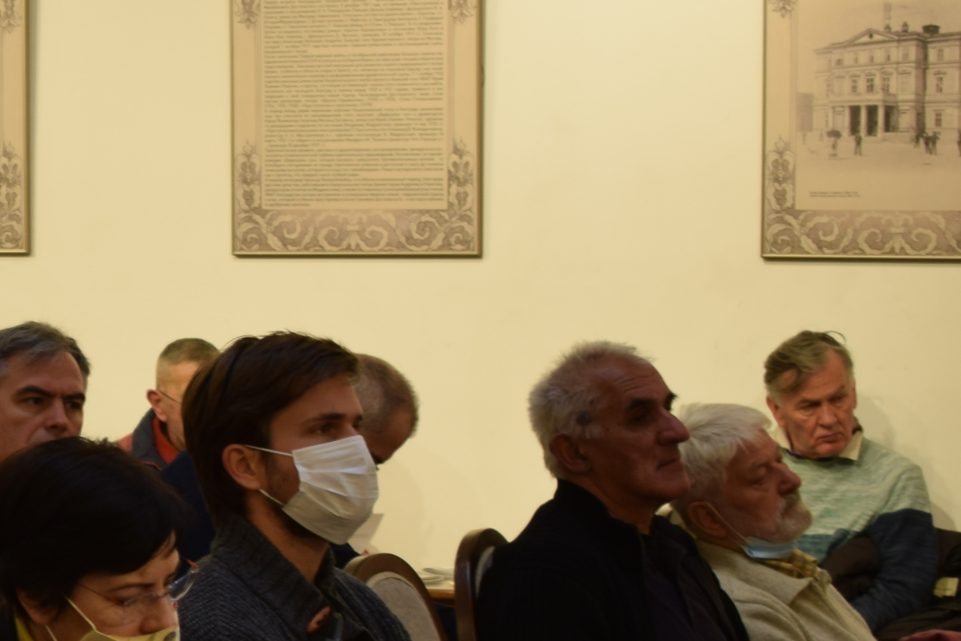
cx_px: -537
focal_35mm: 165
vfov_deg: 8.3
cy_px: 502
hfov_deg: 11.8
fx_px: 4405
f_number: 4.5
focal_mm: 32
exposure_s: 1/40
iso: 100
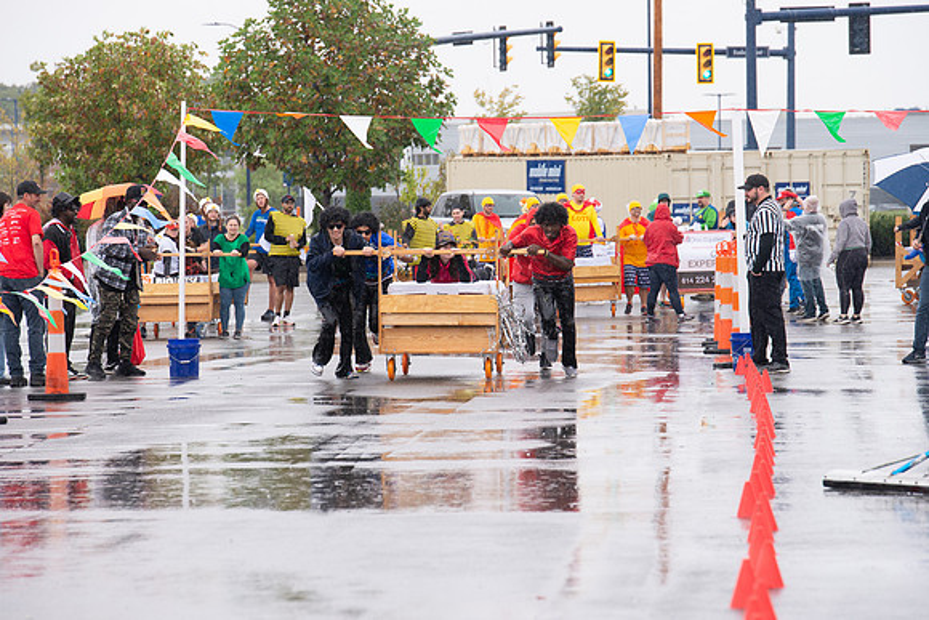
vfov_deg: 6.7
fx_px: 5256
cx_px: 464
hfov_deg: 10.1
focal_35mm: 204
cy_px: 310
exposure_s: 1/400
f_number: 7.1
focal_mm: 200
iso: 800
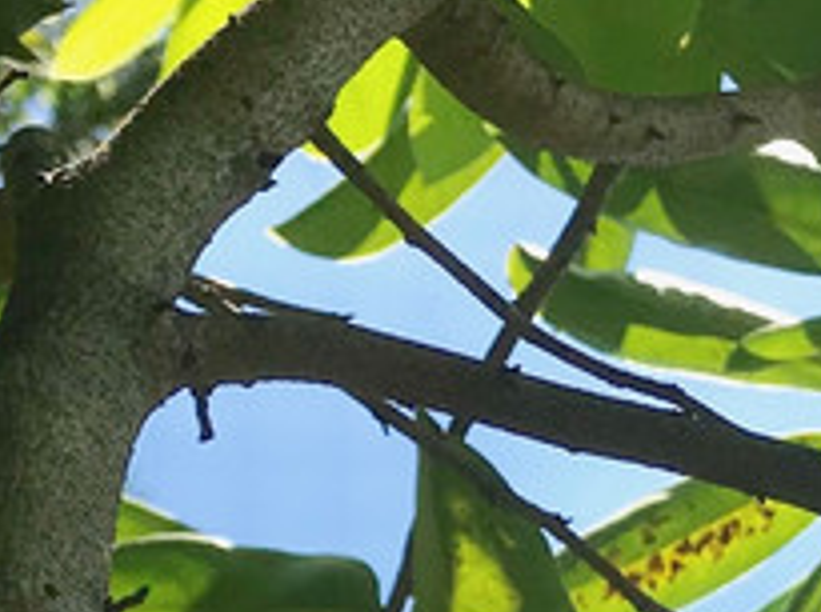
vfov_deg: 10.1
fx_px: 3457
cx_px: 386
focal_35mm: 146
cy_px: 540
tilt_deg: +47.6
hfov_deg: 13.5
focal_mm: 3.99
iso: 20
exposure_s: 1/2519
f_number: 1.8
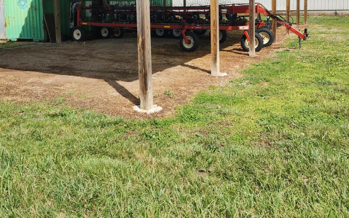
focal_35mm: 37
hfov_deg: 52.7
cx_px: 160
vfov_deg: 32.8
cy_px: 25
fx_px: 352
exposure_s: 1/1714
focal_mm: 5.4
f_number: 1.8
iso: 20
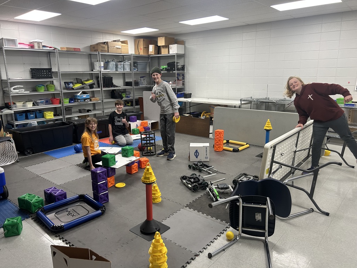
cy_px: 134
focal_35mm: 26
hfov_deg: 67.3
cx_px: 178
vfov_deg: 53.1
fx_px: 268
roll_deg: +0.7
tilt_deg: -13.1
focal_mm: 5.7
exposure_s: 1/120
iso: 125
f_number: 1.5
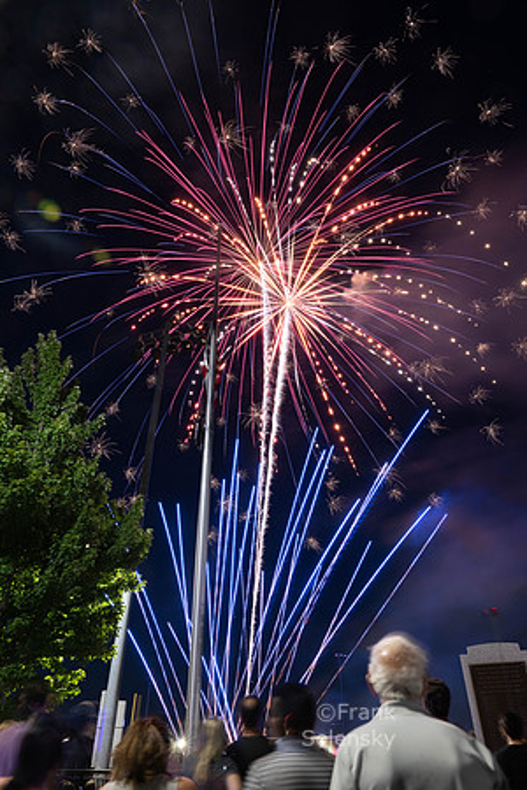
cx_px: 264
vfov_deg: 73.7
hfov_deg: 53.1
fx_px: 527
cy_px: 395
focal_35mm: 24
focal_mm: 24
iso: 200
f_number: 11
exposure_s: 10
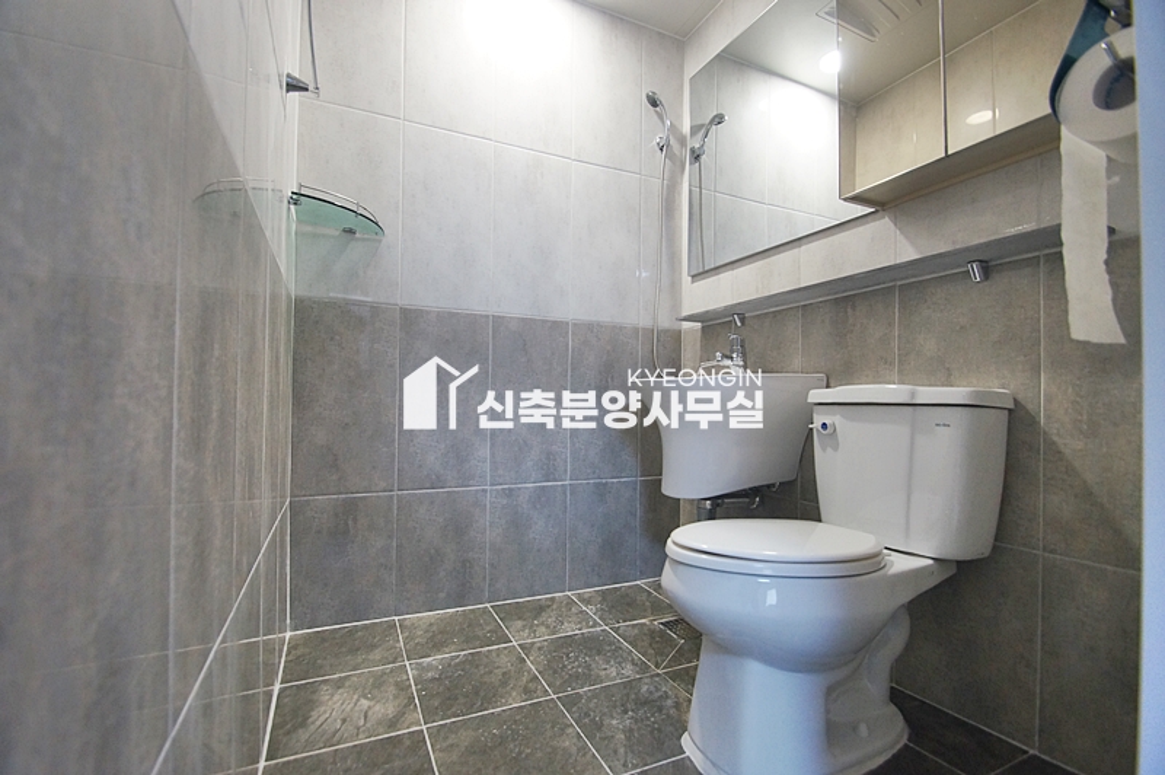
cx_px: 582
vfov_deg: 72.0
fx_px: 534
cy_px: 388
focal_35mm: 16
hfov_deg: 95.0
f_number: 3.5
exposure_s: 1/60
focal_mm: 11
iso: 800
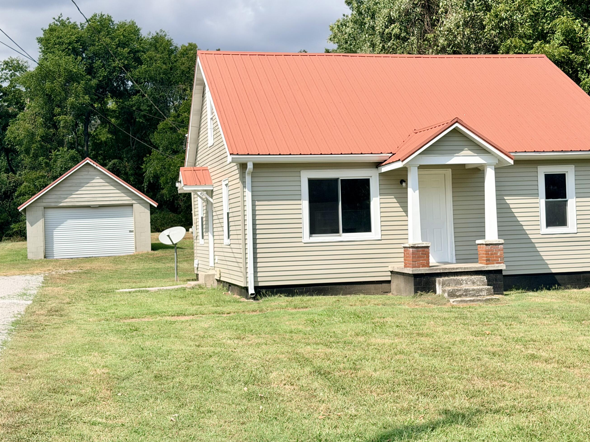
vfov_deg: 26.6
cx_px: 328
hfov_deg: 34.9
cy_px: 216
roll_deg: +1.9
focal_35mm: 55
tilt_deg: +0.5
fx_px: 938
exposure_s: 1/6024
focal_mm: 6.76
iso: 64
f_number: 1.78
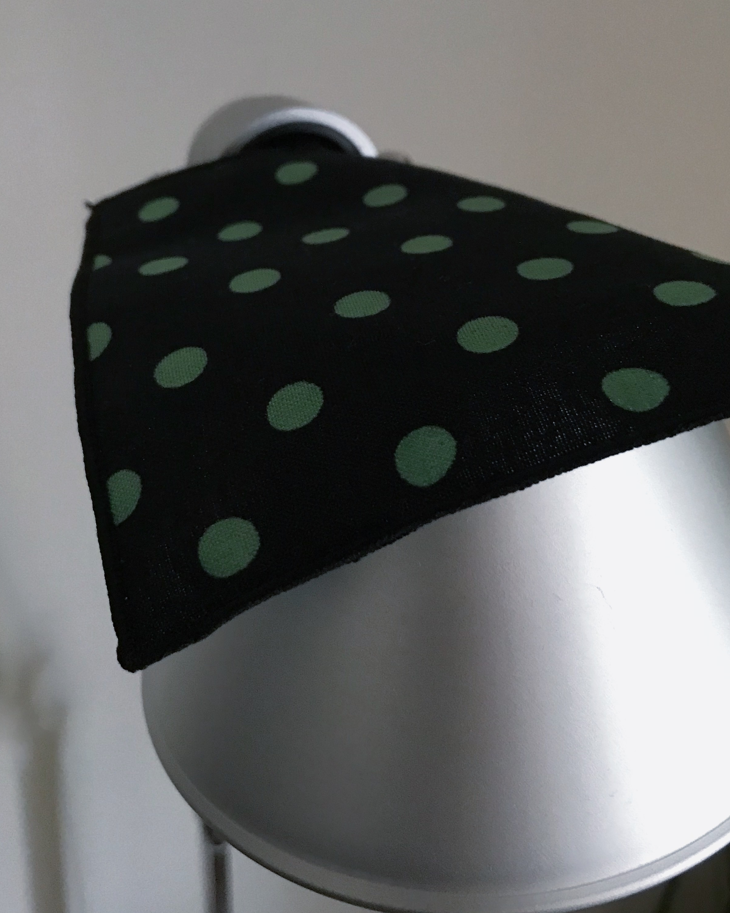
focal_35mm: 37
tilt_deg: -36.2
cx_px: 418
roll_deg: -6.3
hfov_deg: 40.0
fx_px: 999
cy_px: 391
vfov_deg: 48.9
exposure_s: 1/15
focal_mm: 3.99
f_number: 1.8
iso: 64
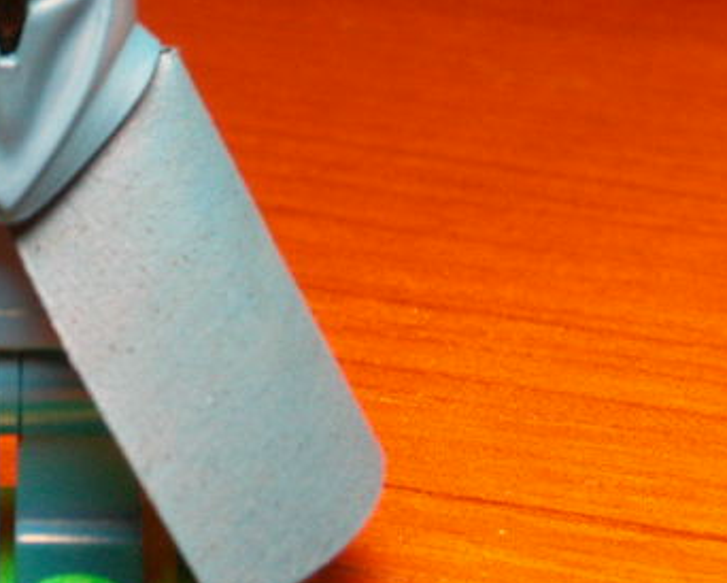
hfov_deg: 10.7
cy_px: 119
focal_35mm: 179
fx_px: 3854
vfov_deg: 8.6
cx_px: 74
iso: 191
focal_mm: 14.9
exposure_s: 1/26.5
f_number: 4.6
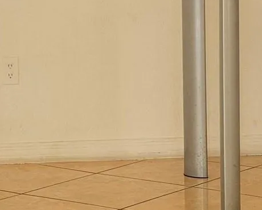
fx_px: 1264
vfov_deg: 9.4
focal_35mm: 163
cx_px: 60
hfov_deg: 11.8
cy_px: -6
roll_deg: +1.1
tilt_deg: -2.9
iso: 160
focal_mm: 6.76
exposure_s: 1/60
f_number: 1.78
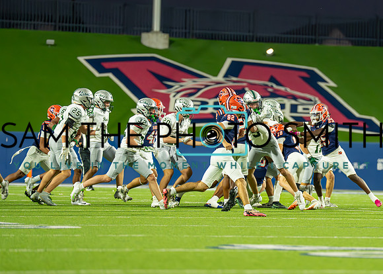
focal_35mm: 316
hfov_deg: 6.4
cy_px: 149
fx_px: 3433
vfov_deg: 4.6
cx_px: 306
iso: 2000
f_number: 2.8
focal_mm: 200
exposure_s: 1/1000
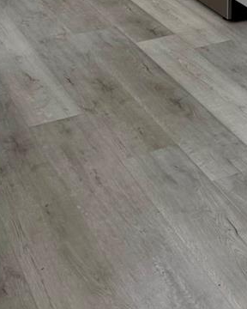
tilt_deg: -7.0
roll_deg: -1.4
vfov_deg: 20.3
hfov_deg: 19.0
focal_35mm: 78
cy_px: -178
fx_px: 713
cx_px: 264
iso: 125
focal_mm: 6.76
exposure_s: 1/60
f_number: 1.78
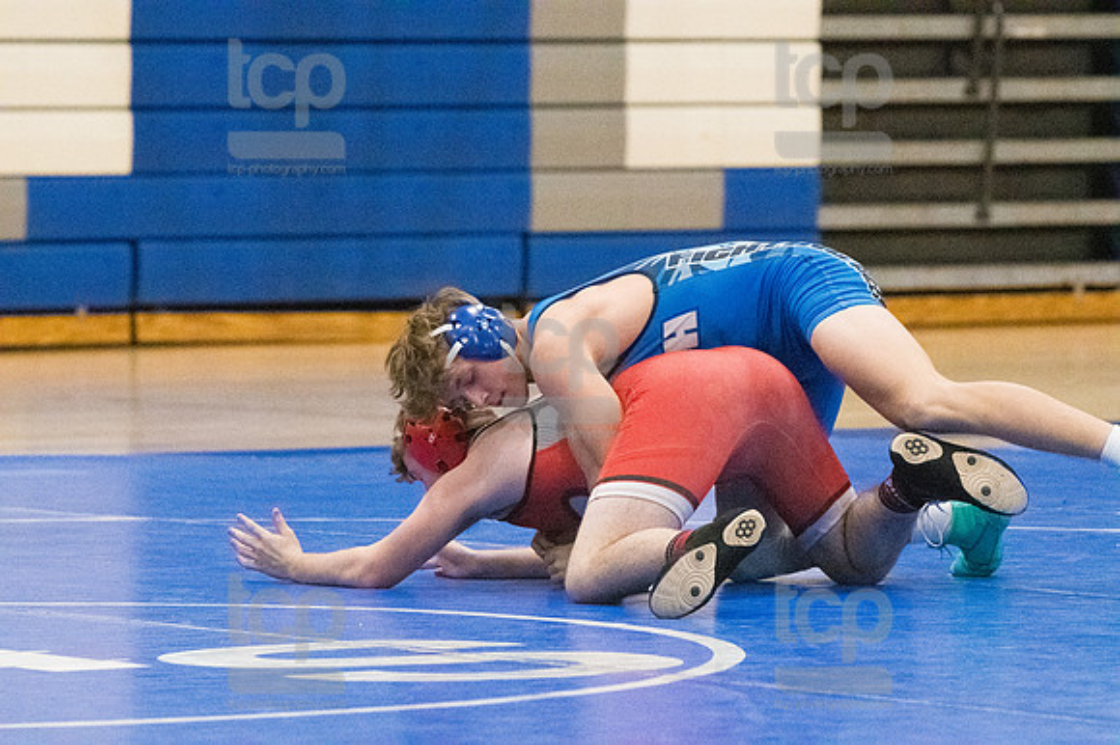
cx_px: 560
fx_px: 8395
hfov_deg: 7.6
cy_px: 372
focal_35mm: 270
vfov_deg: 5.1
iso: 10000
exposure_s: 1/1600
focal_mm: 180
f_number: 4.5
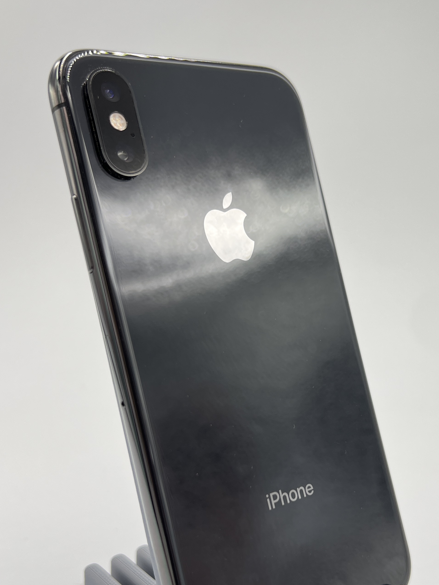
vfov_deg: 45.4
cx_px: 259
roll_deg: -0.9
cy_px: 367
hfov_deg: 35.0
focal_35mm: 41
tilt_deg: -16.1
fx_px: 693
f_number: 1.5
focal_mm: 5.7
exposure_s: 1/561
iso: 50
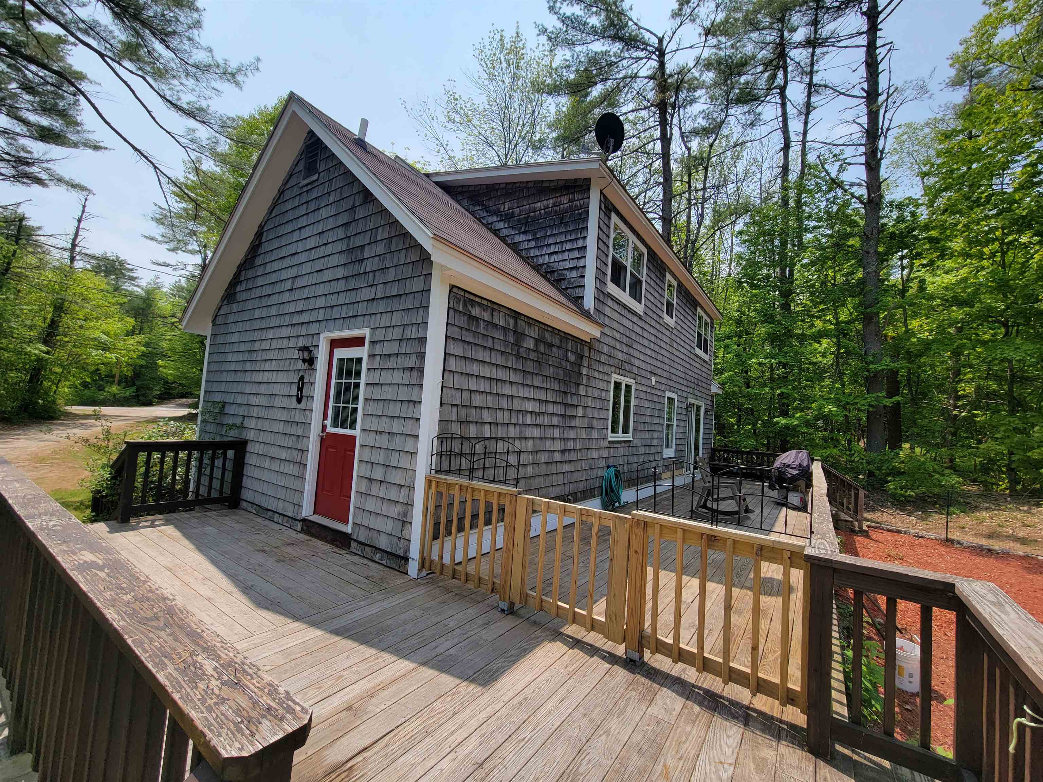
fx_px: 392
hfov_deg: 106.2
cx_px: 522
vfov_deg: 89.9
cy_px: 391
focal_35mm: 13
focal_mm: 2.2
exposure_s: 1/1449
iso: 50
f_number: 2.2
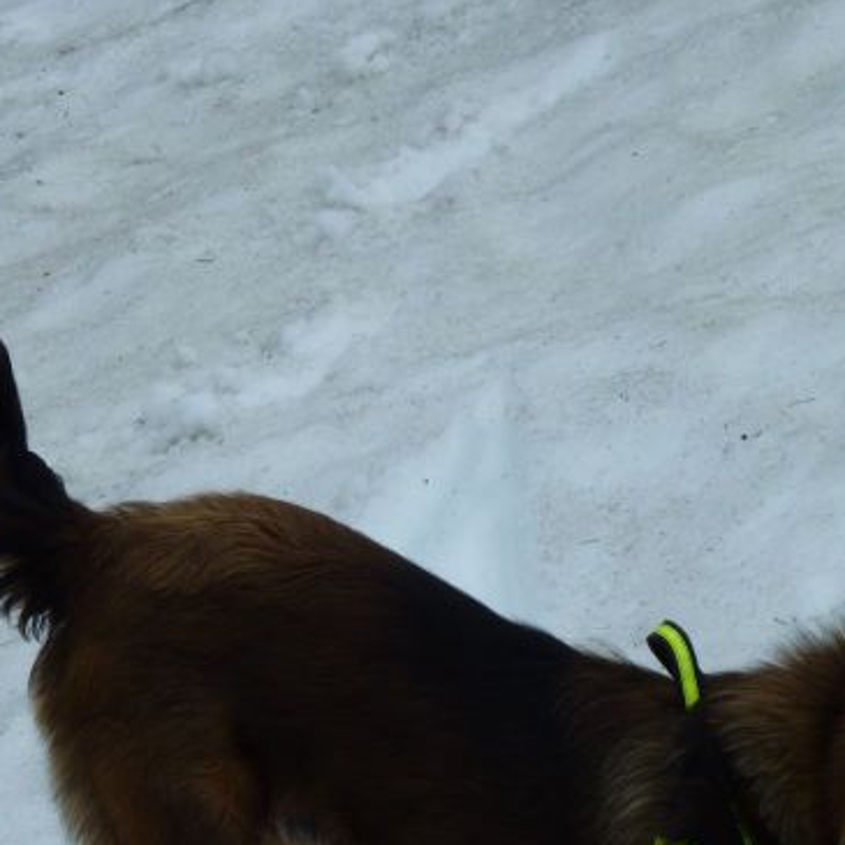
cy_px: 692
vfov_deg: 8.1
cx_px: 463
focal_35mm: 215
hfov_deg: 8.1
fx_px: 5938
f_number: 5.6
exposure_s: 1/1000
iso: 80
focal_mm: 18.2
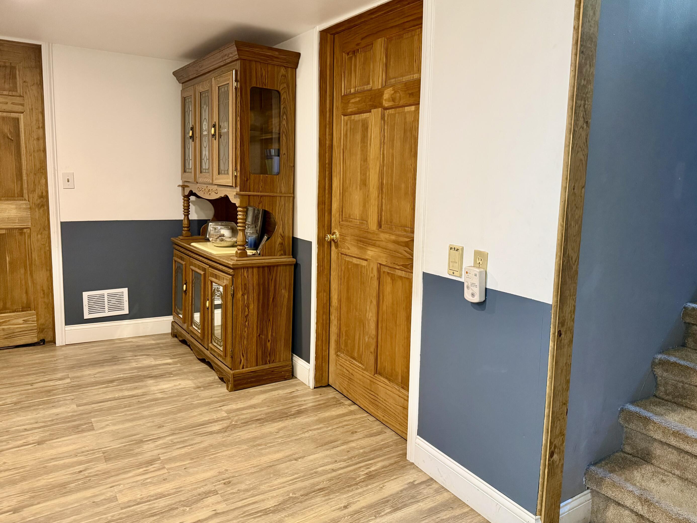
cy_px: 243
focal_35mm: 26
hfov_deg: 67.2
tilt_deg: -7.4
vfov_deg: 53.0
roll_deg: -1.7
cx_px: 369
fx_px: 524
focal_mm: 6.76
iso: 400
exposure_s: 1/60
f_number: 1.78
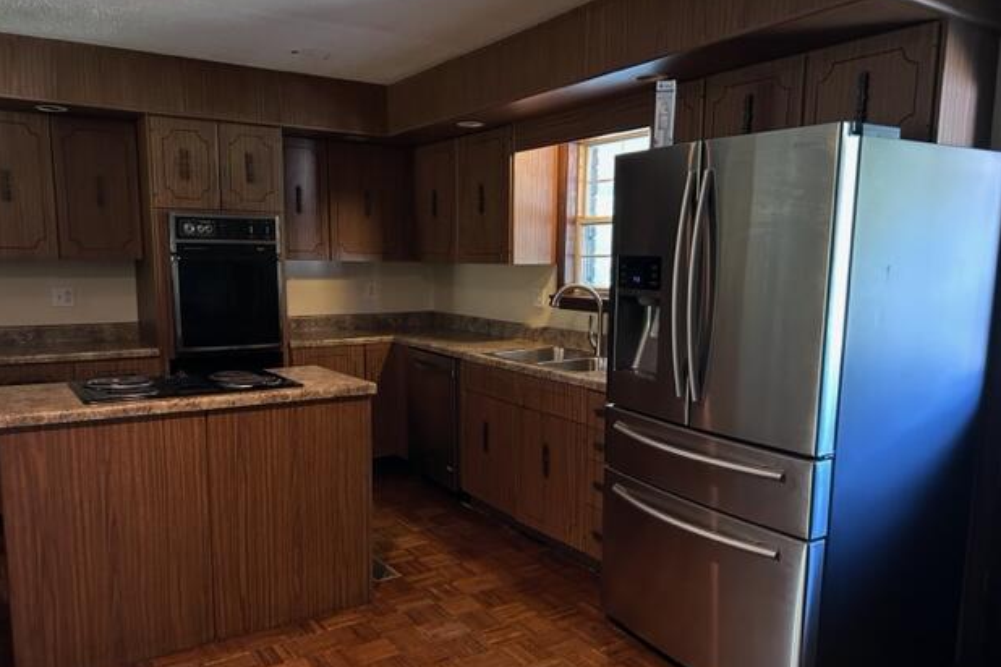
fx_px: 778
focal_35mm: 28
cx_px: 486
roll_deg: +0.1
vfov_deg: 46.3
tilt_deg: -8.6
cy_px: 371
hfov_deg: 65.5
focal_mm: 5.7
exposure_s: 1/30
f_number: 1.5
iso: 500
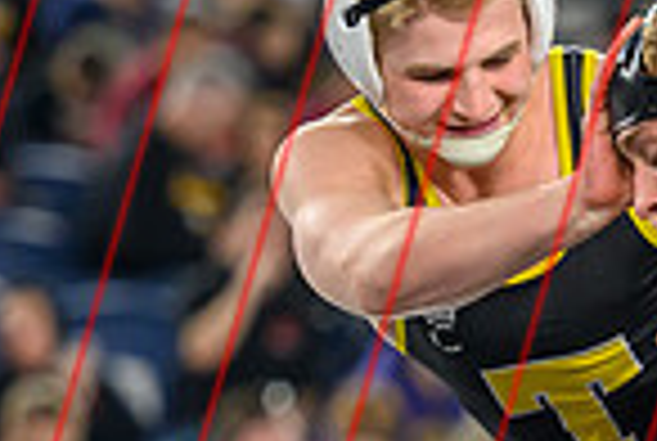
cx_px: 681
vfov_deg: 2.2
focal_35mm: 630
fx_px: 11521
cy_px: 588
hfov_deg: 3.3
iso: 2200
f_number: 2.8
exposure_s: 1/800
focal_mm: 145
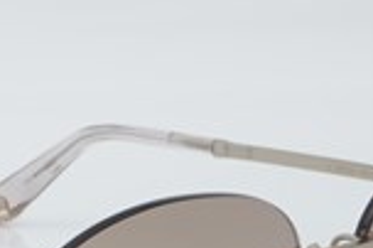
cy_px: 290
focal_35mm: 198
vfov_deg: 6.9
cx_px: 56
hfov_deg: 10.4
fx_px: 2049
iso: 100
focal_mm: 50
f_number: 29
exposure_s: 1/3
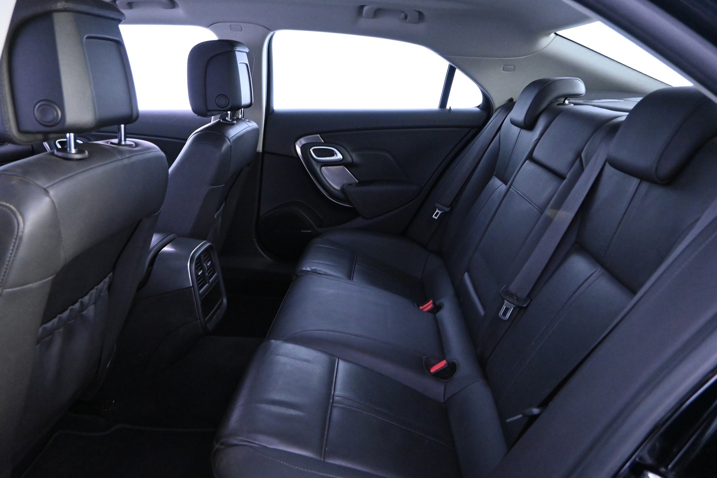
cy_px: 239
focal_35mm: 24
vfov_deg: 53.1
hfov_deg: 73.7
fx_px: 478
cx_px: 358
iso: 7200
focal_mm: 16
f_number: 4.5
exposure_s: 1/25
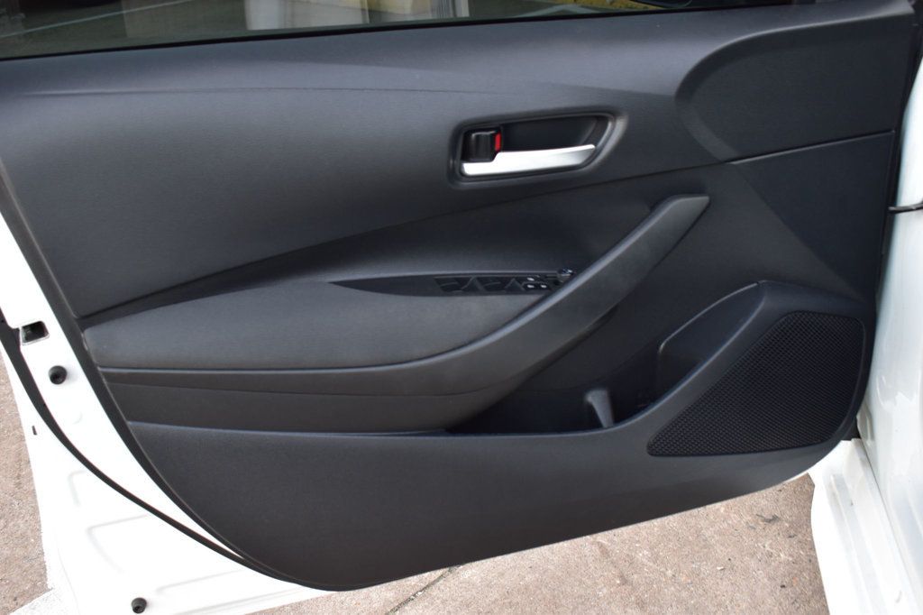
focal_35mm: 38
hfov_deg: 51.3
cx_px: 462
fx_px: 961
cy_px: 308
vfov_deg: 35.5
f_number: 6.3
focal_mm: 25
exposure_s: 1/15
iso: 400
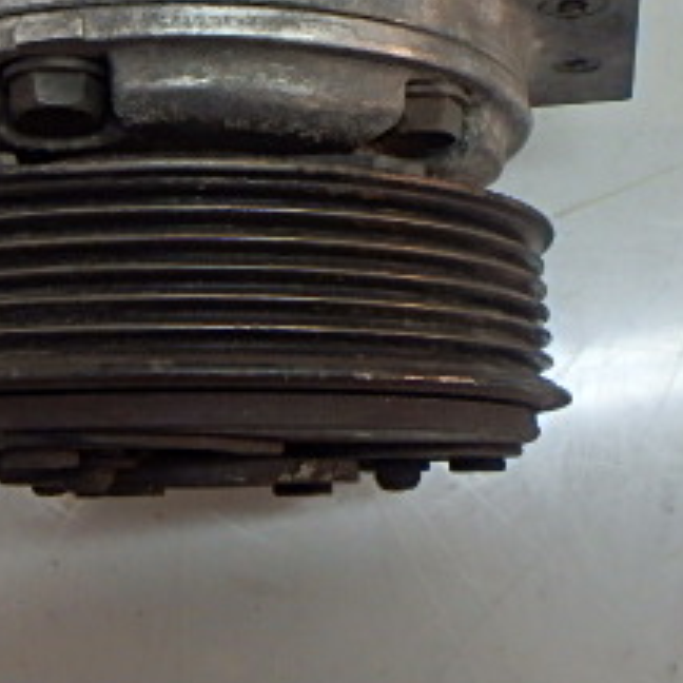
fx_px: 1228
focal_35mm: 55
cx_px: 218
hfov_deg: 30.8
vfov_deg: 28.5
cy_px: -54
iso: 160
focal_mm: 3.7
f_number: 3.5
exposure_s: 1/60
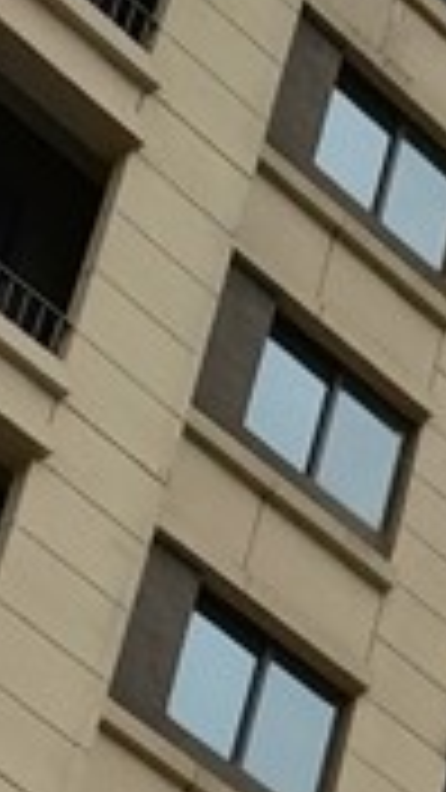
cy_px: 1271
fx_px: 4520
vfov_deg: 9.7
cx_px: 1960
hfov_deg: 4.9
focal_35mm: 215
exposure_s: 1/1140
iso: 50
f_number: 1.8
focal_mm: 5.58
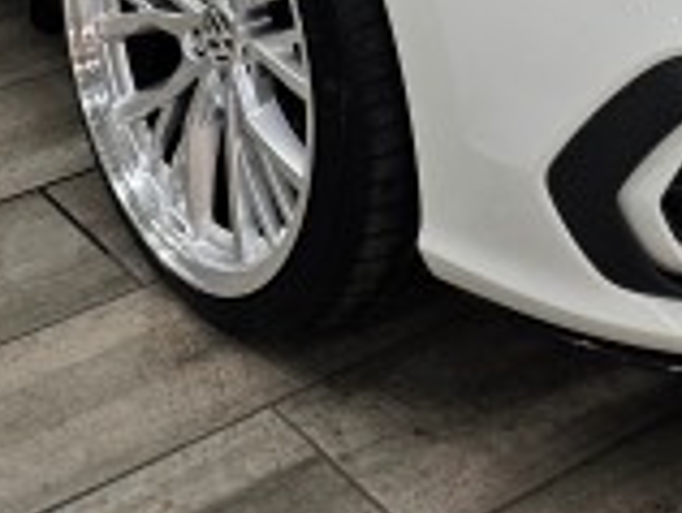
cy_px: -466
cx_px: 518
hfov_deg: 20.9
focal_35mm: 93
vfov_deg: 13.8
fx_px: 1835
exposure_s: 1/100
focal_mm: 6.3
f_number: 1.7
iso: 200
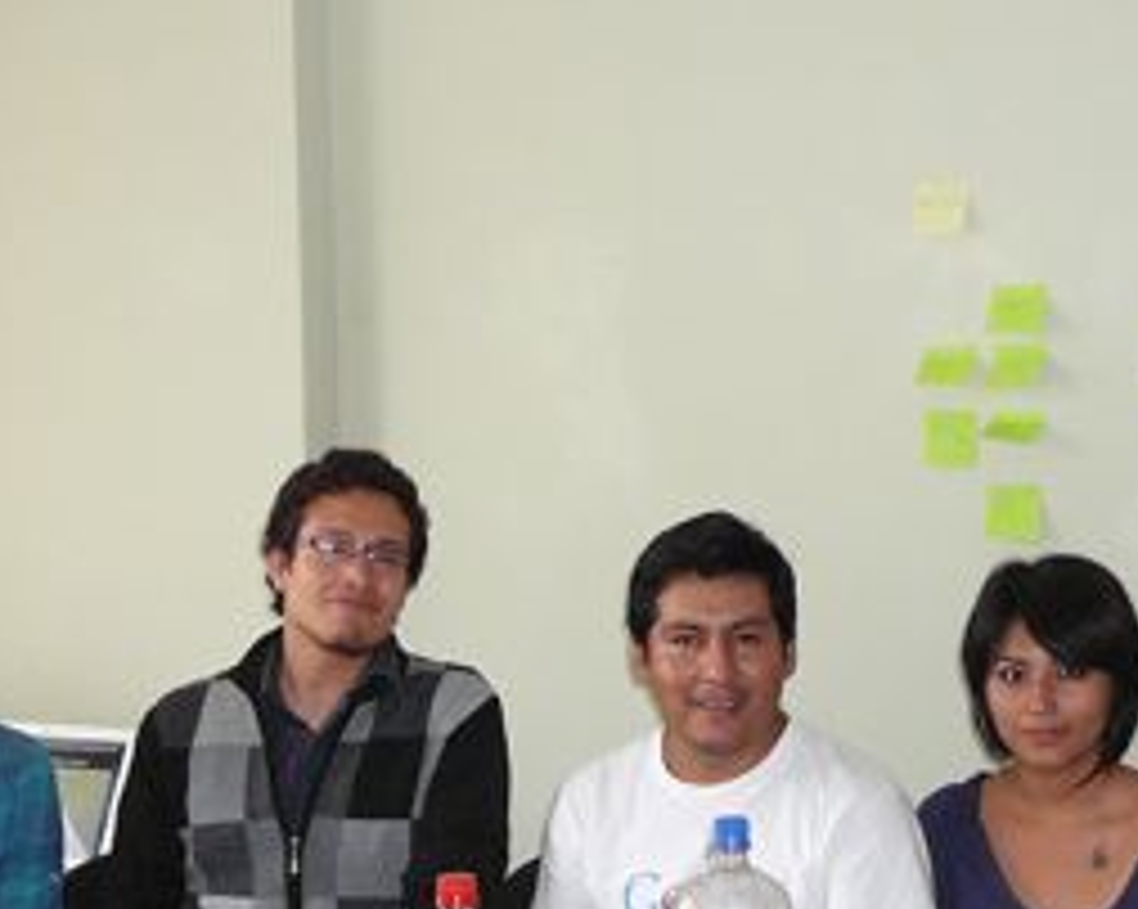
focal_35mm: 73
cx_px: 760
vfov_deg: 20.5
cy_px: 830
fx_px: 2457
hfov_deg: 25.9
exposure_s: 1/30
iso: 250
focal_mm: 5.2
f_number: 2.8
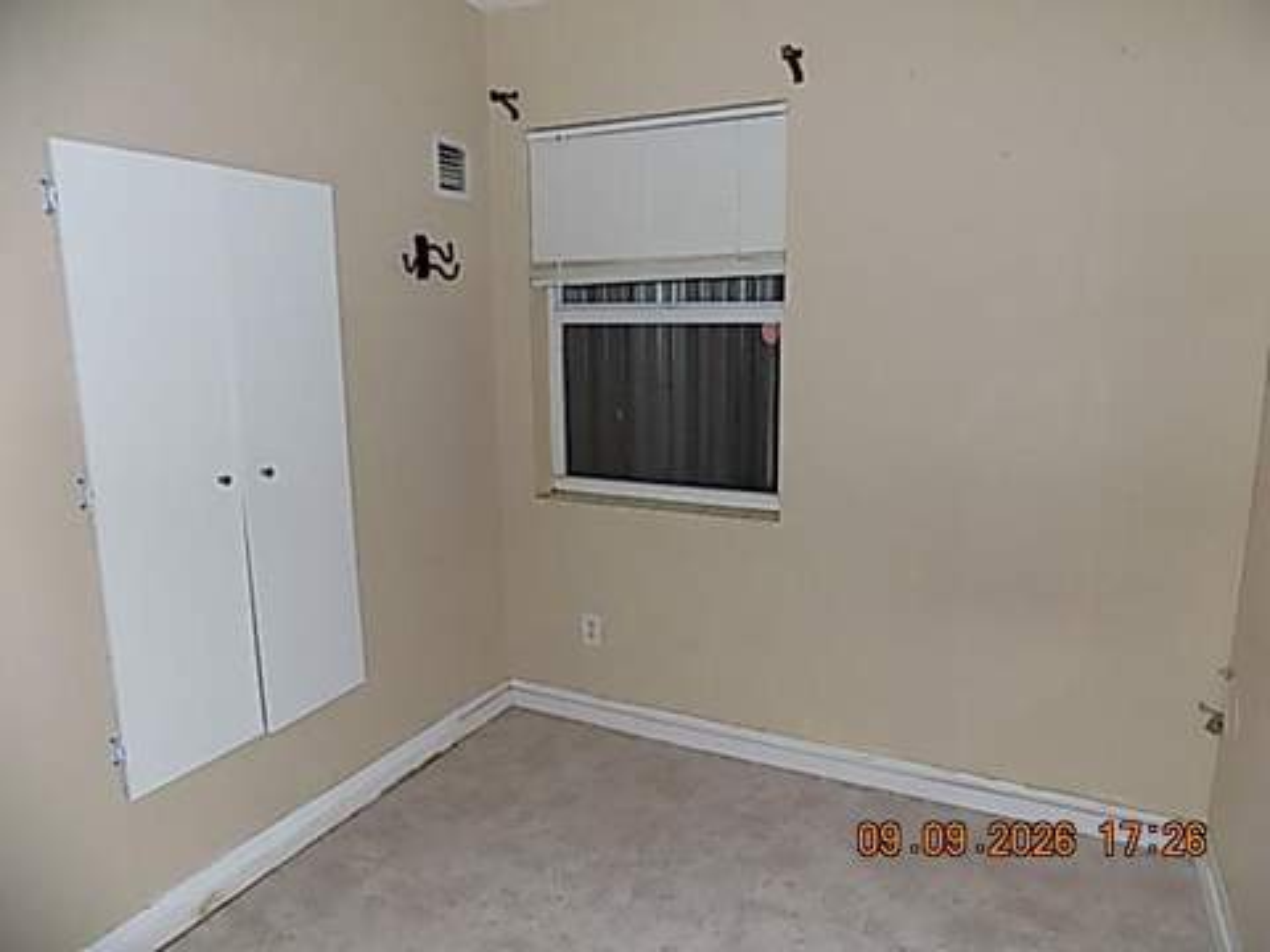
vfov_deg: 58.9
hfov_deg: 73.9
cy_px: 476
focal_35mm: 23
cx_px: 635
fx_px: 844
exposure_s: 1/30
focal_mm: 4
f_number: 3.1
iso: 200
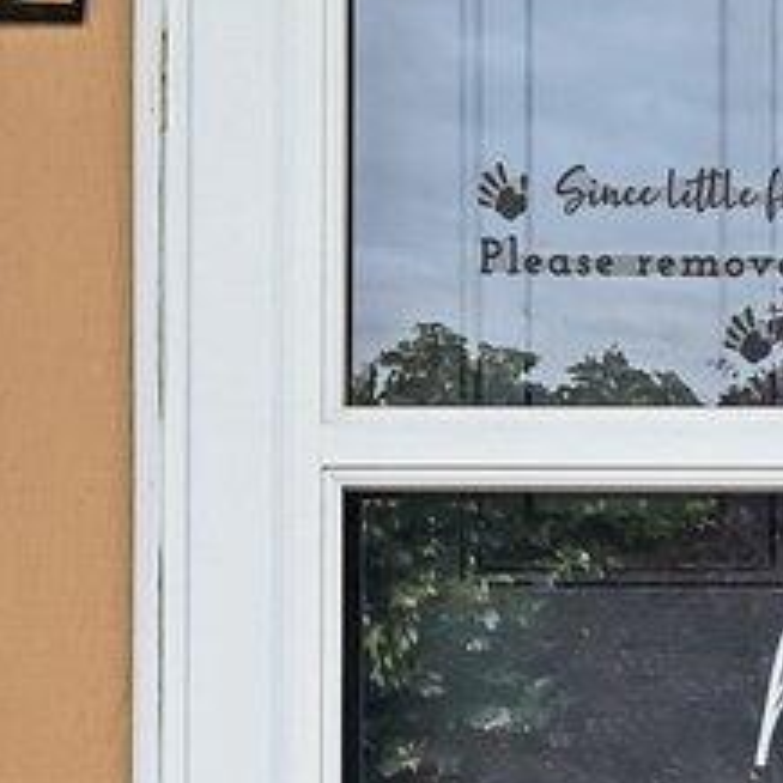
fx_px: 3173
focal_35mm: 124
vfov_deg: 13.7
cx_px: 912
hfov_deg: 13.7
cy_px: 921
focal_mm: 15.5
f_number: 4
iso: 400
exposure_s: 1/500
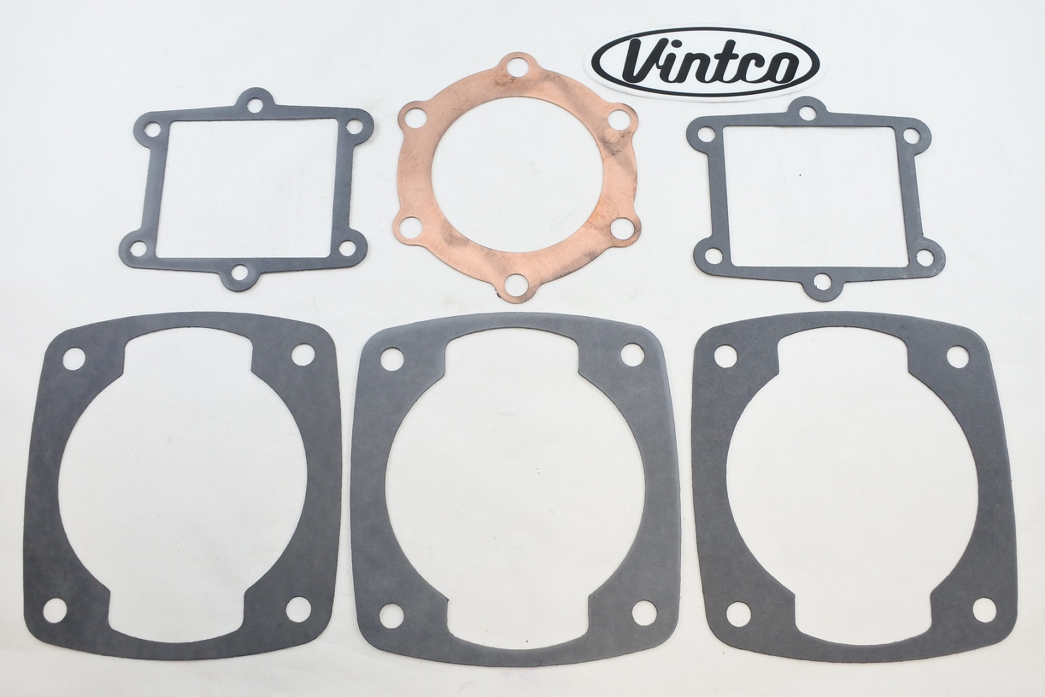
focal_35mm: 27
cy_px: 348
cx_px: 522
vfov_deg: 47.9
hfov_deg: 67.4
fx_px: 784
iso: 400
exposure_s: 1/160
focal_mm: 10
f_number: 3.5
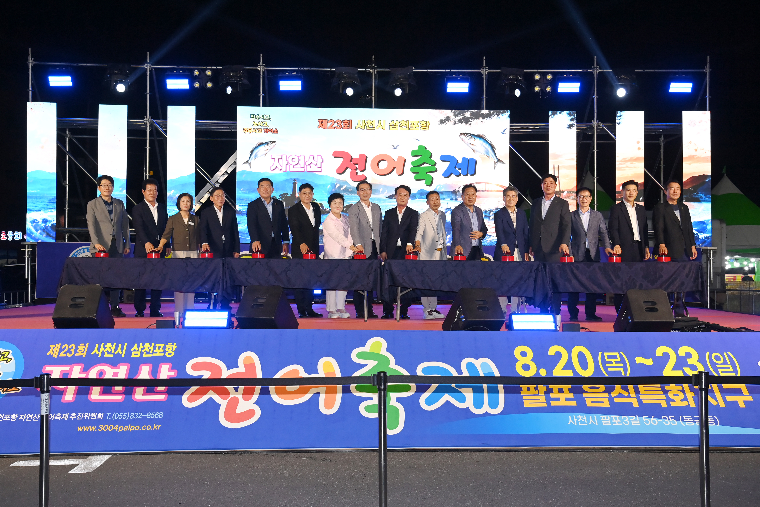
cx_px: 380
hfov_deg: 54.4
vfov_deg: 37.9
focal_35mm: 35
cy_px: 254
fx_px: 739
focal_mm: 35
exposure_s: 1/250
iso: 2000
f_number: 7.1
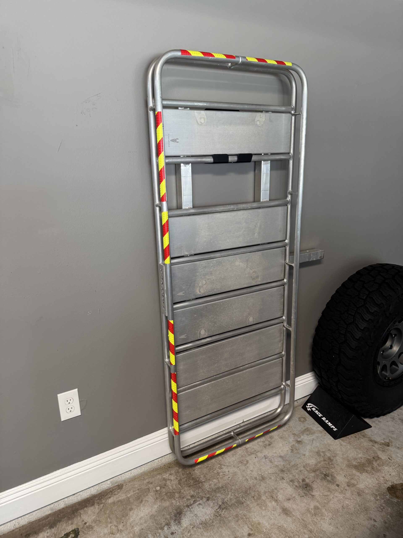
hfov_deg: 56.8
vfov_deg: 71.6
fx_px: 373
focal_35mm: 24
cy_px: 269
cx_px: 202
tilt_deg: -17.4
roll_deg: +1.2
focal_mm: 6.76
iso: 200
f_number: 1.78
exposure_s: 1/60
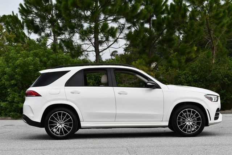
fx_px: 516
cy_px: 78
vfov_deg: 17.1
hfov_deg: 25.3
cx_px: 116
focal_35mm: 80
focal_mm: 40
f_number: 8
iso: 140
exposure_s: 1/250
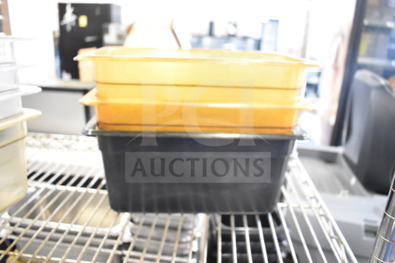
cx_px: 198
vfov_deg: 48.0
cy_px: 132
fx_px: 296
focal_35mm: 27
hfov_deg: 67.4
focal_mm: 18
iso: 2800
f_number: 3.5
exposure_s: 1/30
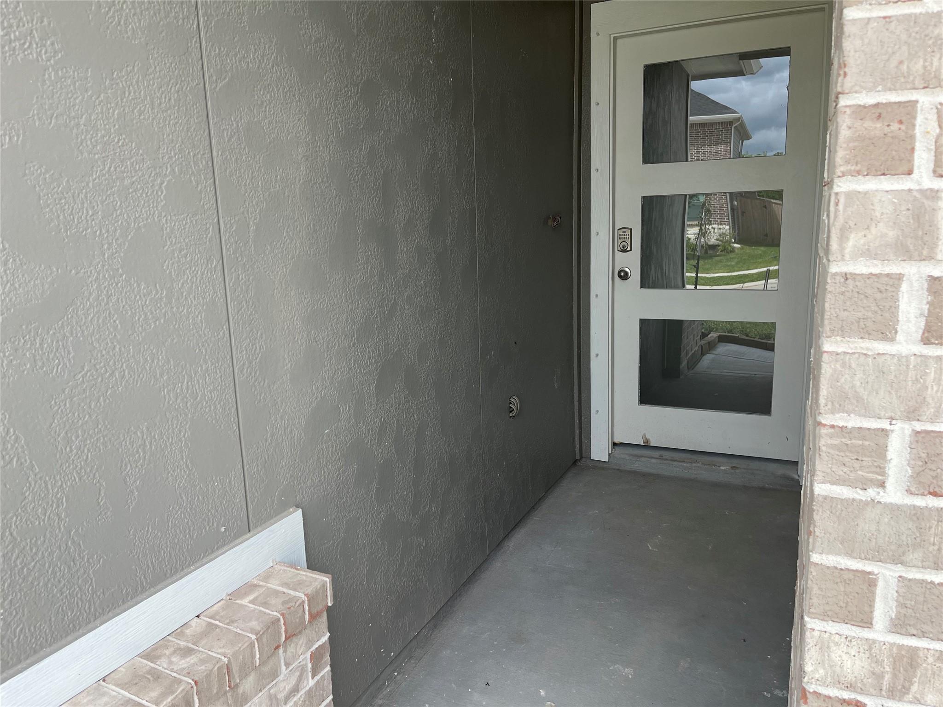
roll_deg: +2.1
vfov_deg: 53.1
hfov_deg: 67.3
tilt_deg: -10.3
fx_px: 708
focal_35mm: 26
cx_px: 472
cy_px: 354
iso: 50
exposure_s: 1/816
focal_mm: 5.1
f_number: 1.6
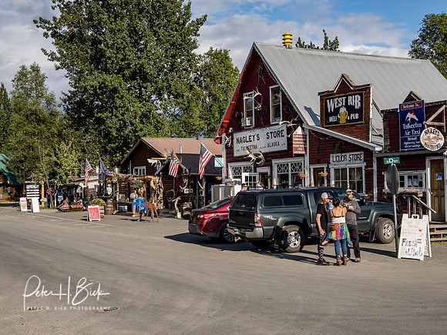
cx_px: 224
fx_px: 646
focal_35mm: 50
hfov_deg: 38.2
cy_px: 168
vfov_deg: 29.1
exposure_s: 1/400
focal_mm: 25
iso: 400
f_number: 8
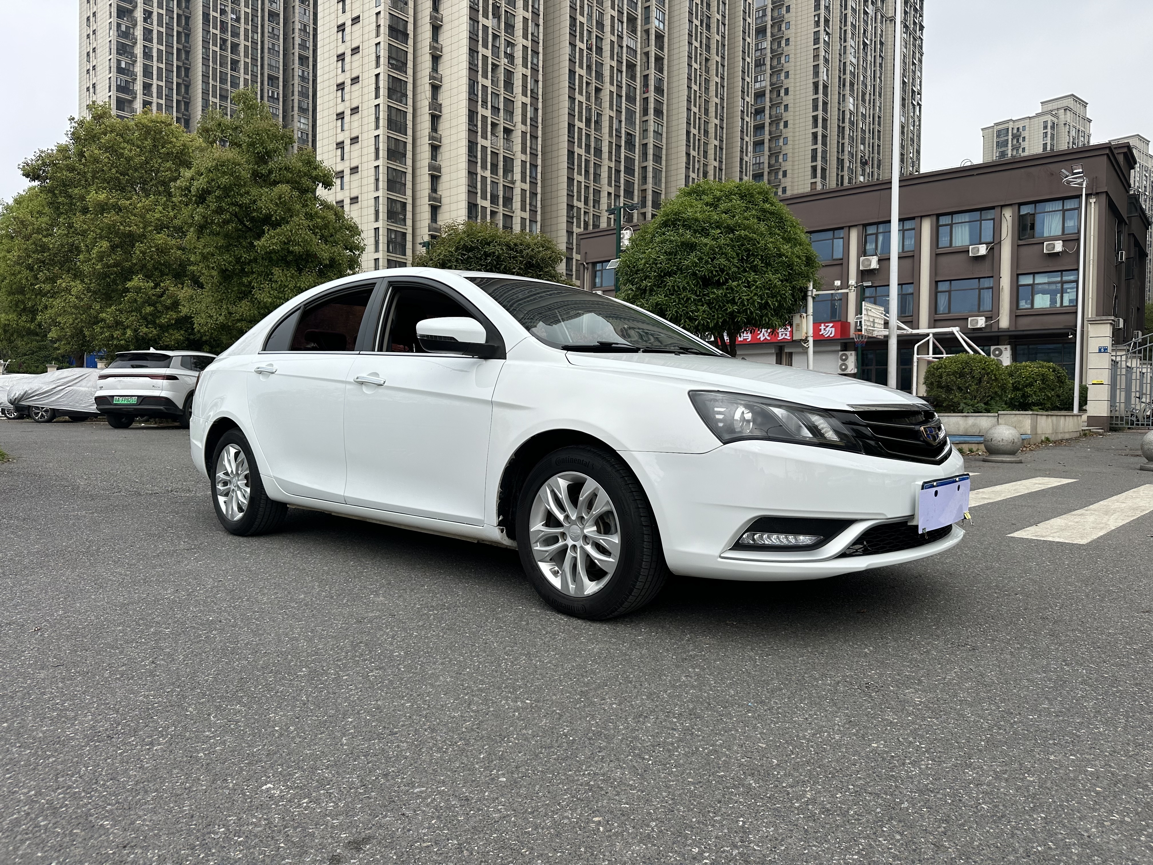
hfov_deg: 71.6
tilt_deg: -1.0
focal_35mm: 24
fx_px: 799
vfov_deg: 56.8
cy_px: 432
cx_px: 576
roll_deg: -1.0
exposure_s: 1/3155
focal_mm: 6.86
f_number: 1.78
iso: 80
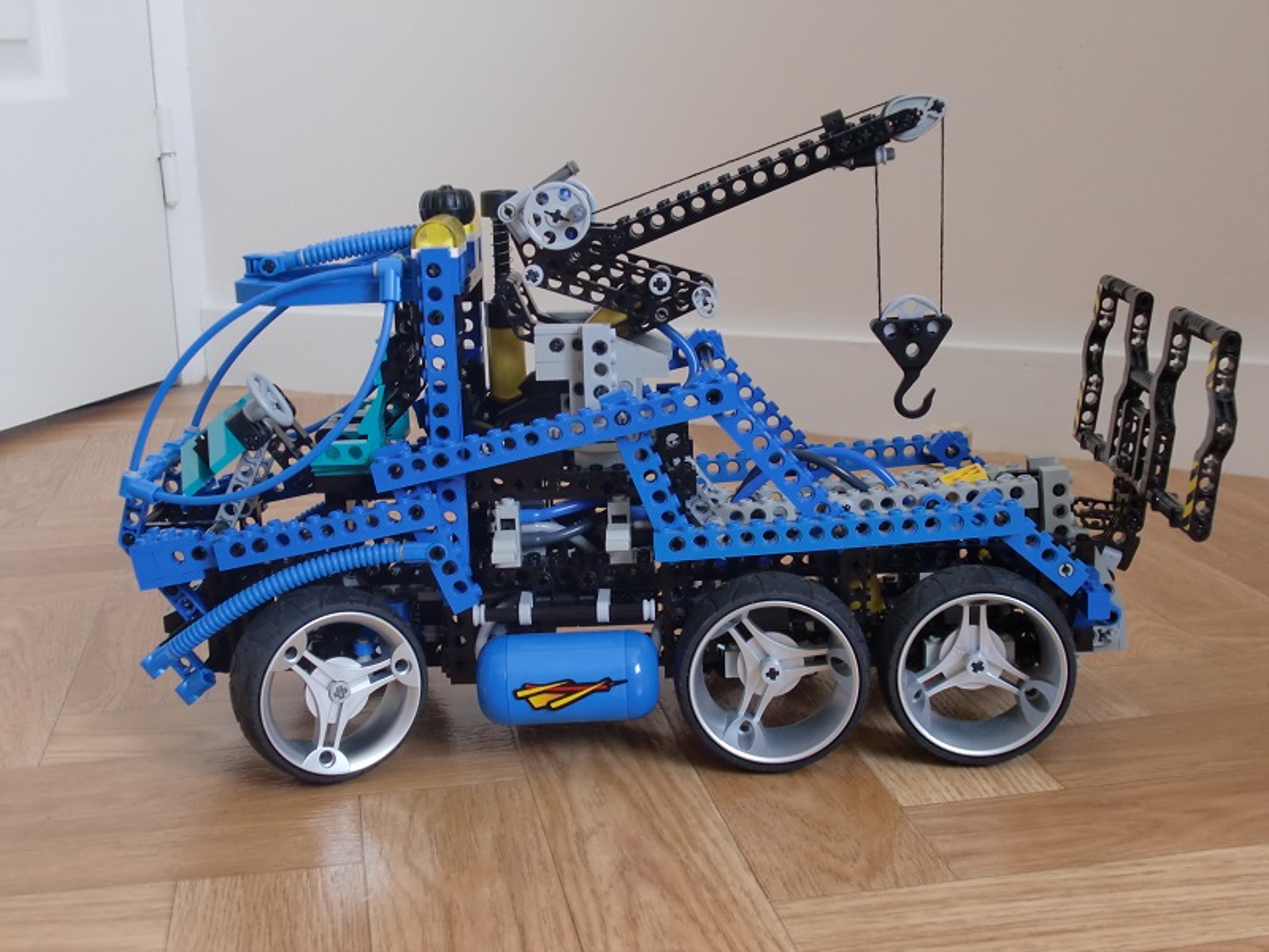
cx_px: 634
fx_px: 1906
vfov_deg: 28.0
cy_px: 476
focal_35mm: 52
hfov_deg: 36.8
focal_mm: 9.1
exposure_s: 1/60
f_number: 3.4
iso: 250
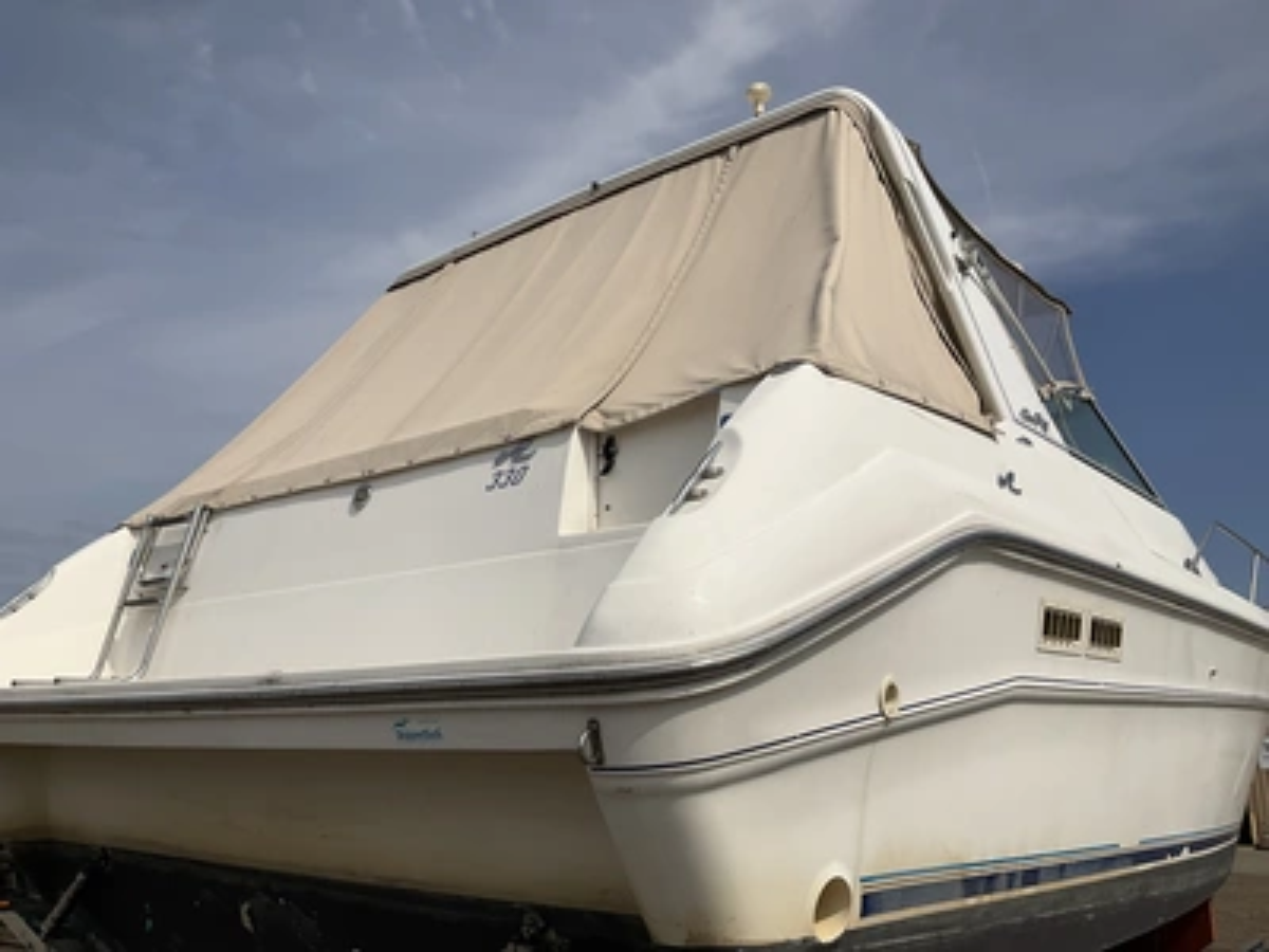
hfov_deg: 61.7
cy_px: 476
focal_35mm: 29
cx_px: 634
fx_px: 1063
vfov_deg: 48.2
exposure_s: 1/6536
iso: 25
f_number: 1.8
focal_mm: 3
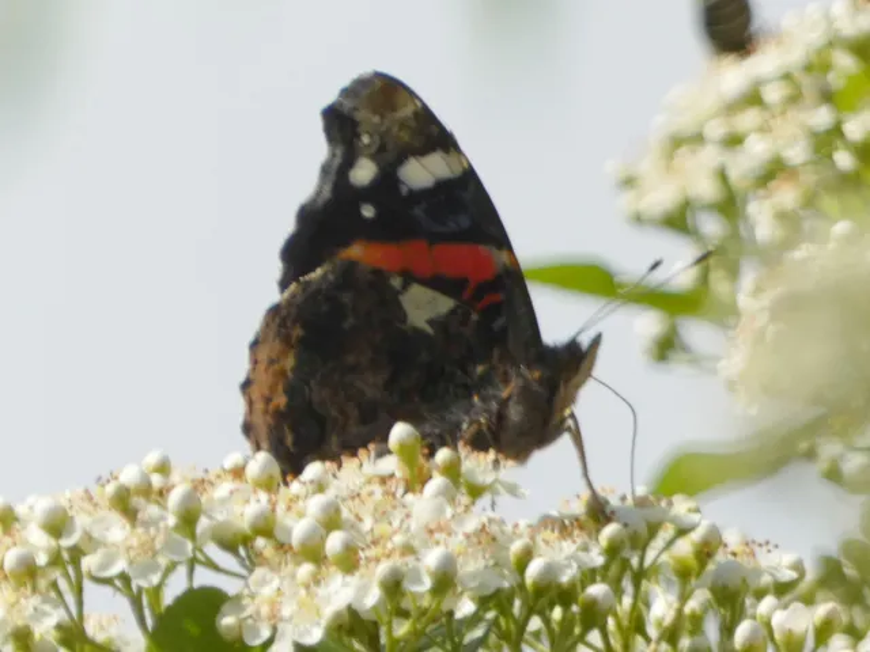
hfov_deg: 1.7
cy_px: 326
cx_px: 435
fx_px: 30059
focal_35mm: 1196
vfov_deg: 1.2
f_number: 5.9
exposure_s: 1/250
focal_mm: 214.2
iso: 80
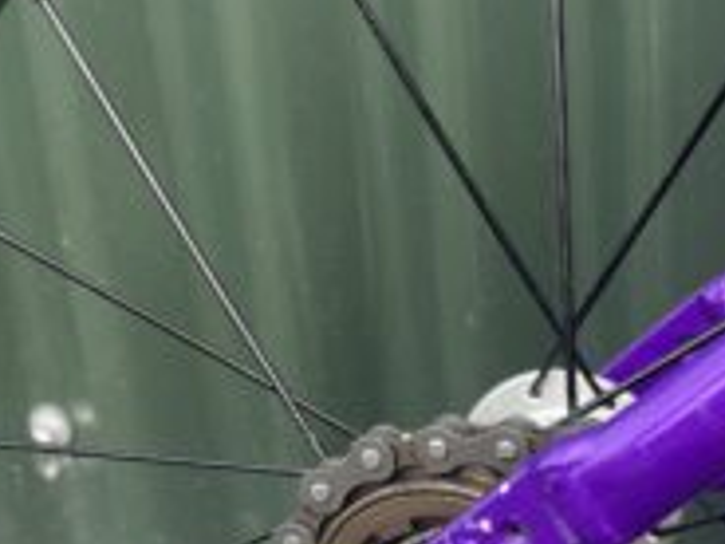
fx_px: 1424
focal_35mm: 68
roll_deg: -2.7
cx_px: 883
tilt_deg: -26.7
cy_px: 603
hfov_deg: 25.5
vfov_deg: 20.6
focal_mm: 5.1
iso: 50
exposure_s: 1/384
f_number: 1.6
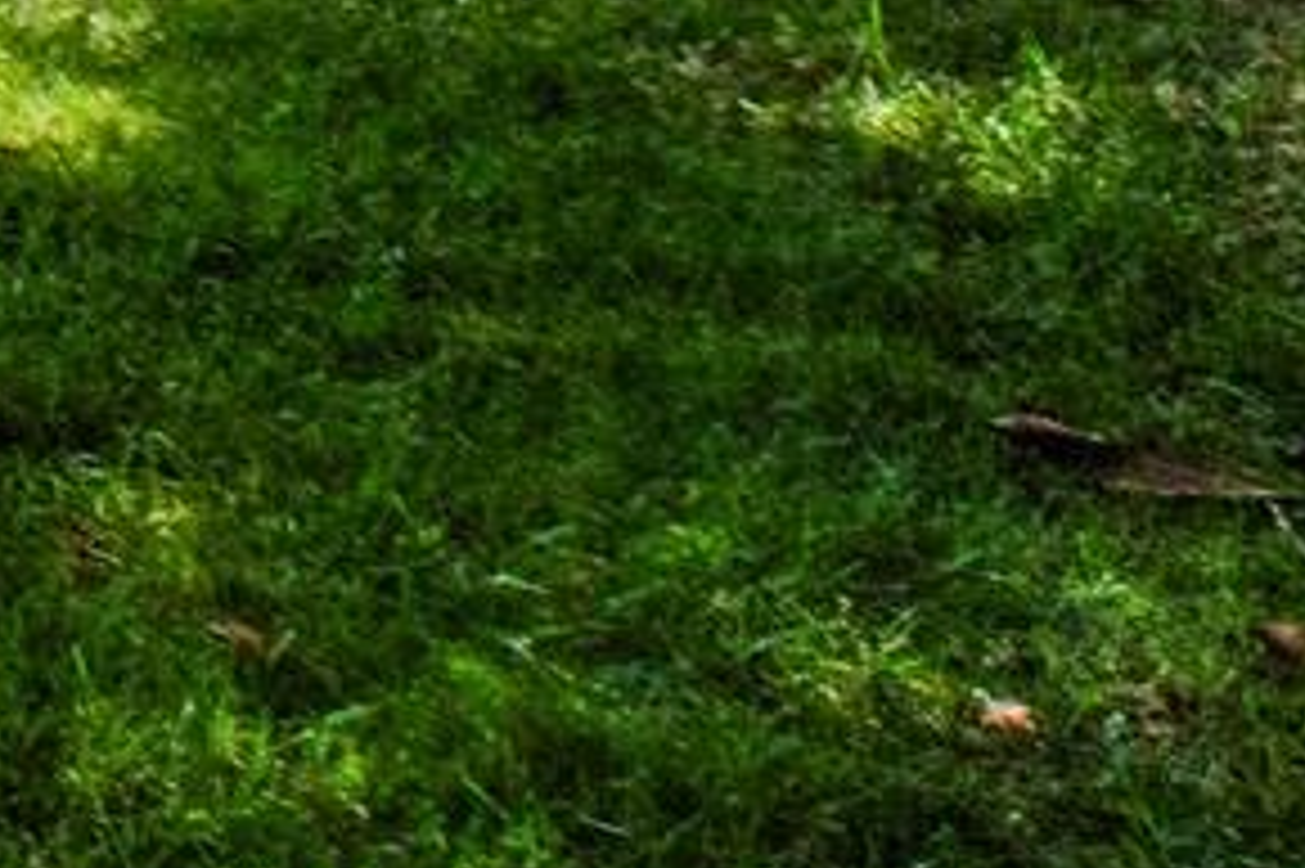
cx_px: -3294
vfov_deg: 11.9
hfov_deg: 9.5
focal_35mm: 106
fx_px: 3840
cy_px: -681
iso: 200
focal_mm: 10
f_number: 8
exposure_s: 1/400
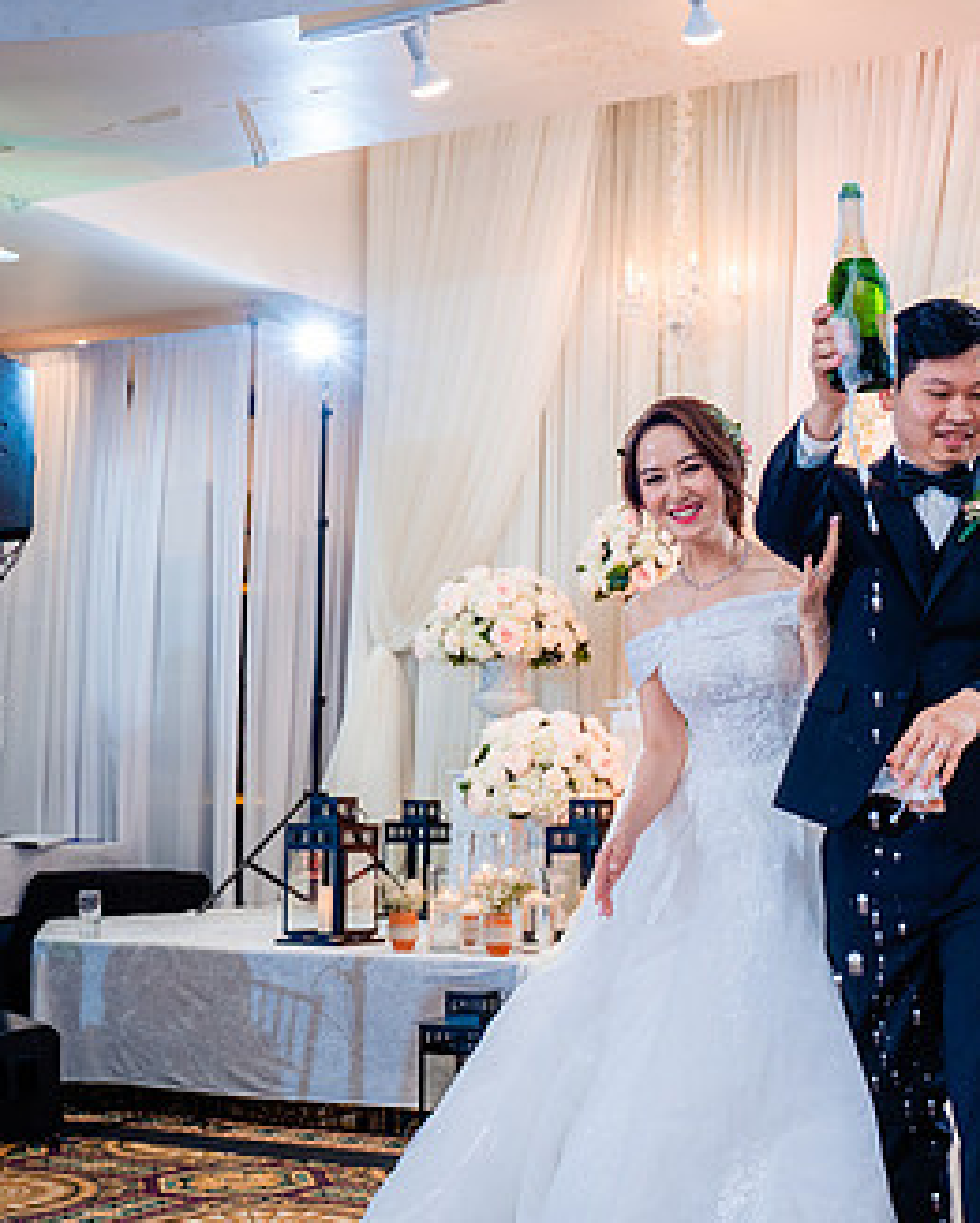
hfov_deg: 26.7
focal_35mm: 55
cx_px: 891
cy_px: 673
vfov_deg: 34.1
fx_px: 1992
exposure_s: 1/160
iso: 800
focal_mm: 30
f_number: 3.5
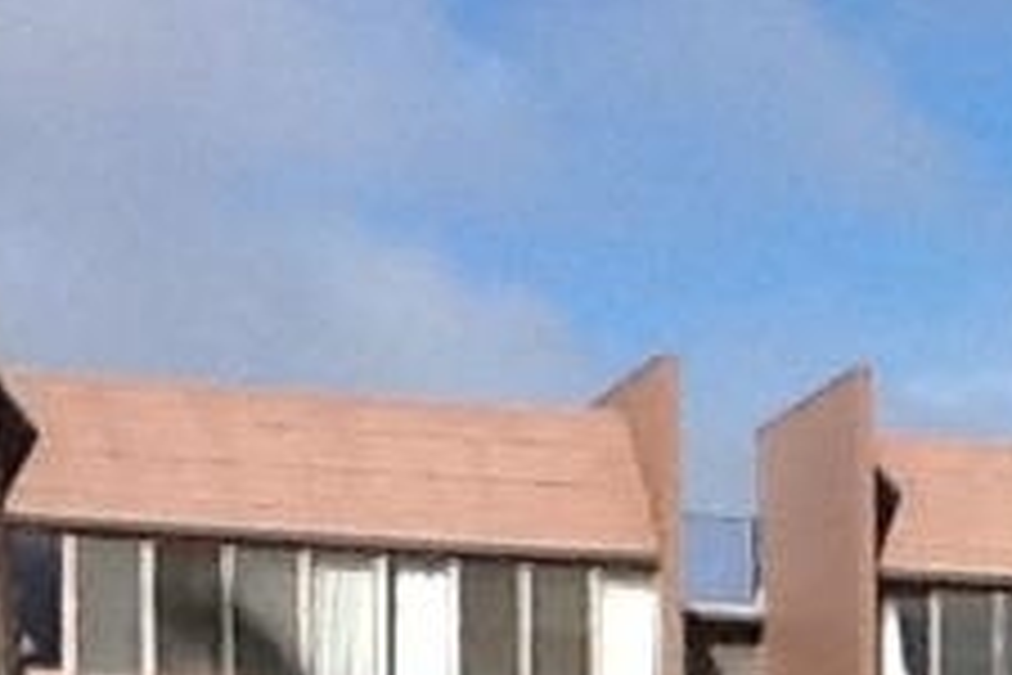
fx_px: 5481
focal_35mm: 195
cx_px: 1723
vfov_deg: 6.7
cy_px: 1616
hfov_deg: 10.1
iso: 40
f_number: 2.4
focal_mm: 2.03
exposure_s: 1/1783
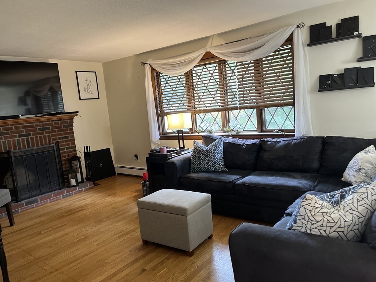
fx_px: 282
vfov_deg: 53.1
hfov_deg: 67.3
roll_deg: +5.7
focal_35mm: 26
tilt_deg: -7.7
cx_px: 188
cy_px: 141
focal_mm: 5.1
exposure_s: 1/60
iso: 320
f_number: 1.6
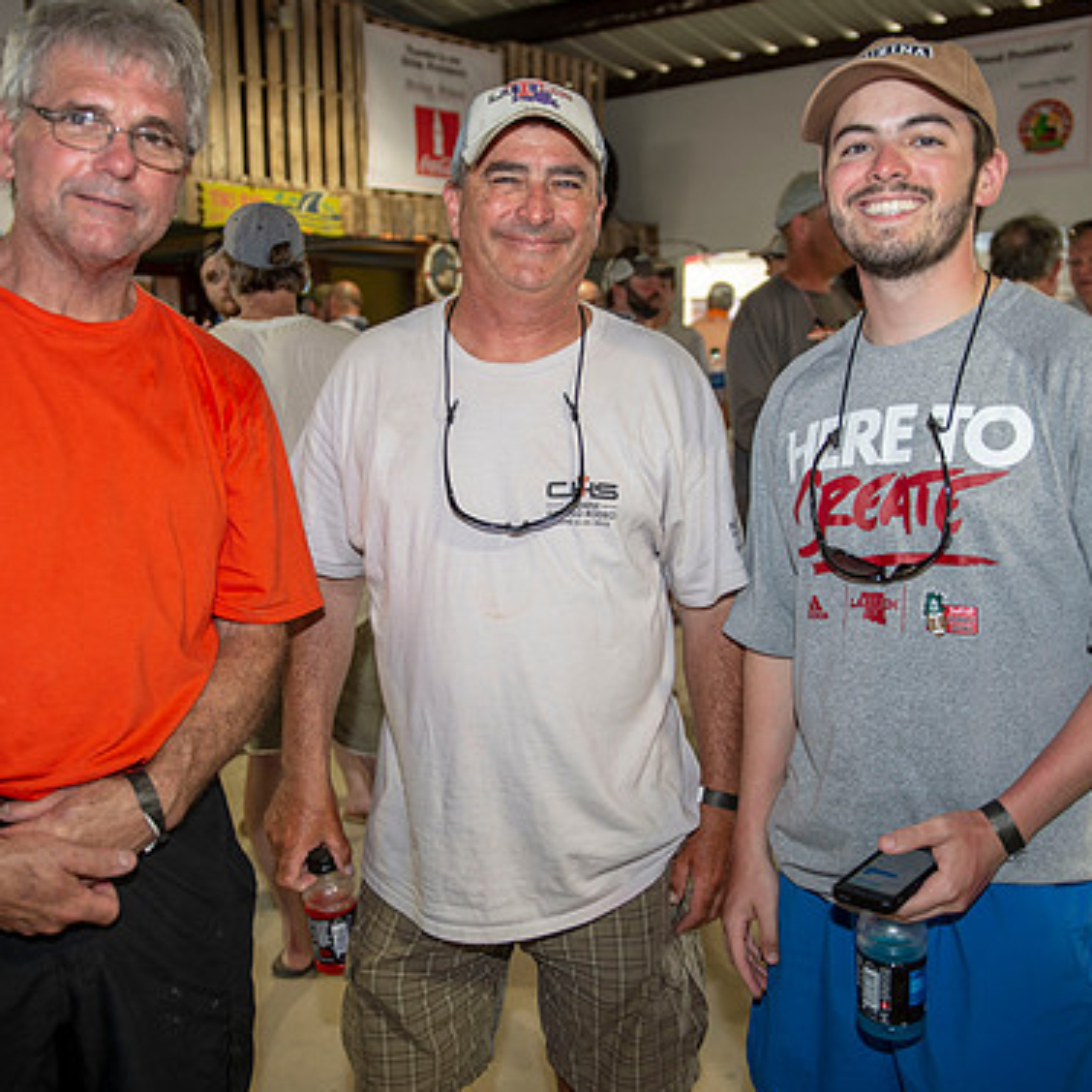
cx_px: 508
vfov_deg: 43.9
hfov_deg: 43.8
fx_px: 1356
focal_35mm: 38
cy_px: 549
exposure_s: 1/100
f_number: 3.2
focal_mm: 29
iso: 100
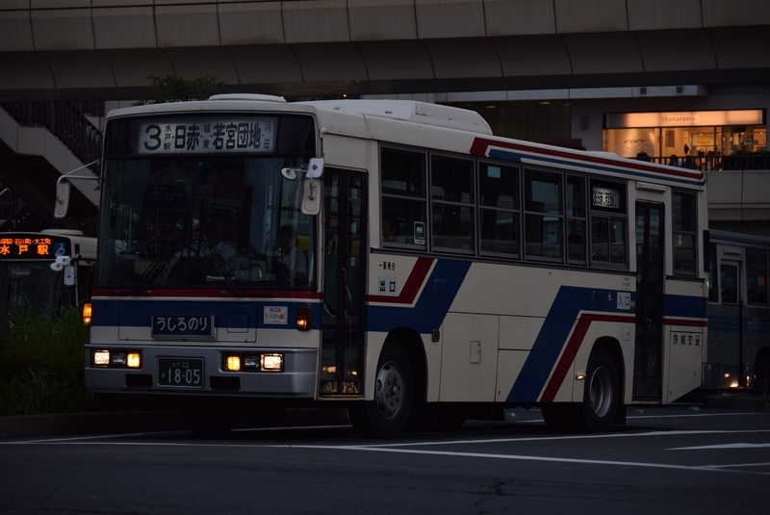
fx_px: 2954
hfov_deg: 14.8
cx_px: 385
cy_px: 258
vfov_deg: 10.0
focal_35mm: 138
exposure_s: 1/80
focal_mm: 92
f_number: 4.5
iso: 100
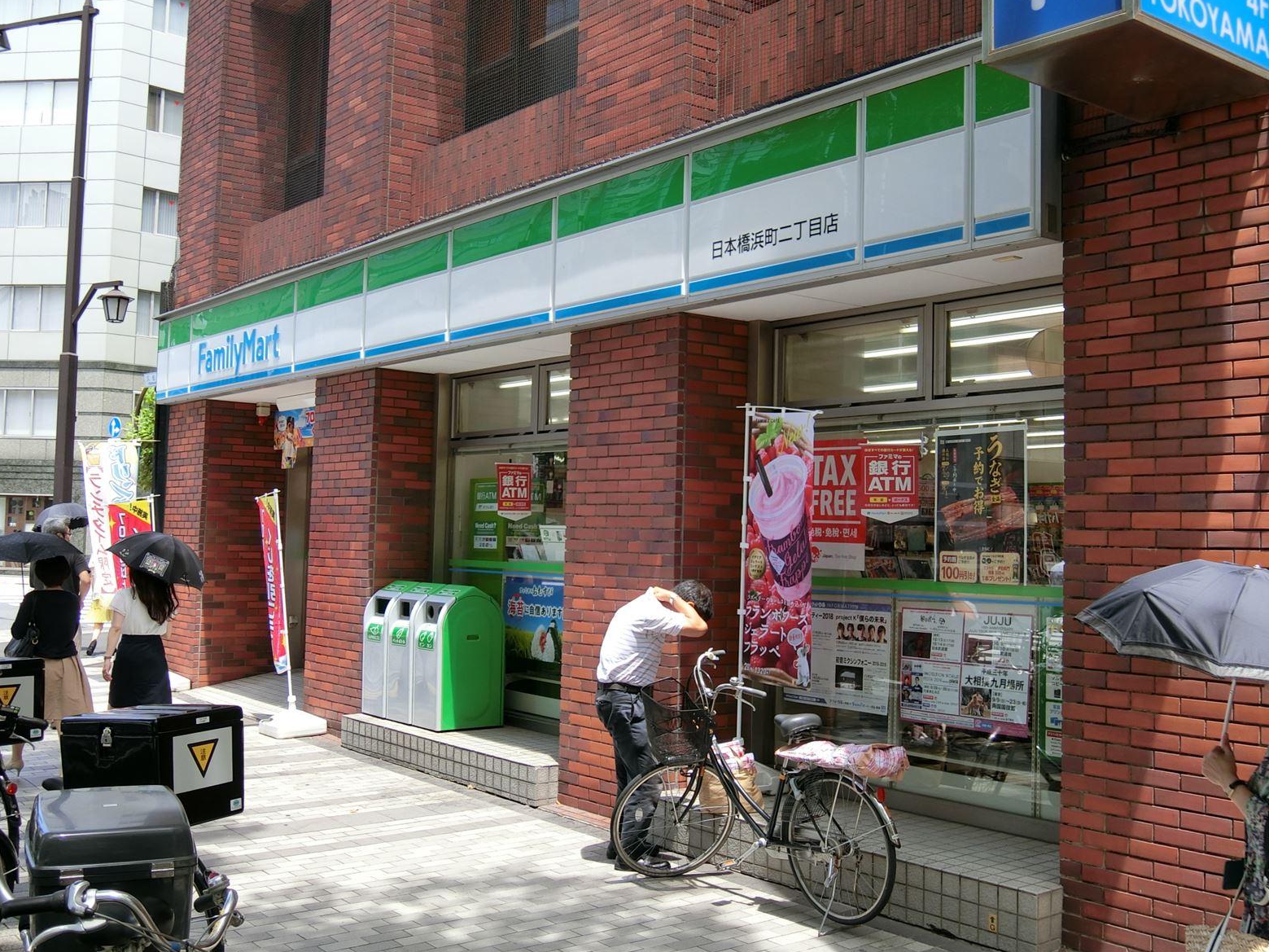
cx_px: 644
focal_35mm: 39
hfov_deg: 47.9
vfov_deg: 36.8
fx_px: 1430
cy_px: 465
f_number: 3.7
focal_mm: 8.1
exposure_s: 1/200
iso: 80
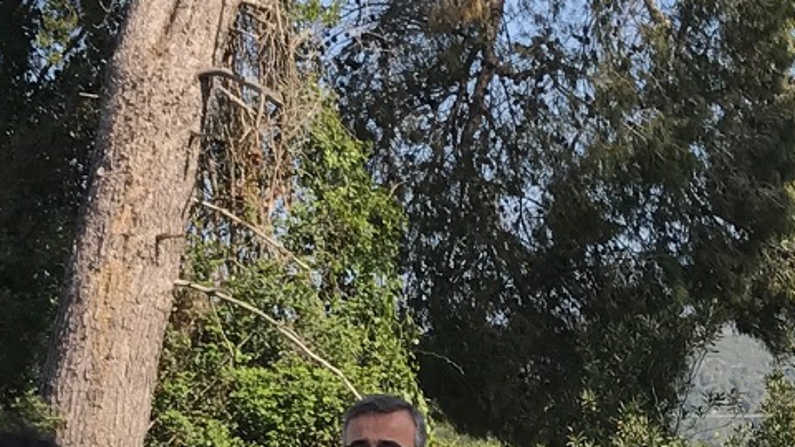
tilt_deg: +0.4
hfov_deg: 16.4
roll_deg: -0.1
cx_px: 783
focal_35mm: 128
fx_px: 2698
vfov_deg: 9.3
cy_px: 594
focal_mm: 3.99
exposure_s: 1/1212
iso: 20
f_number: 1.8
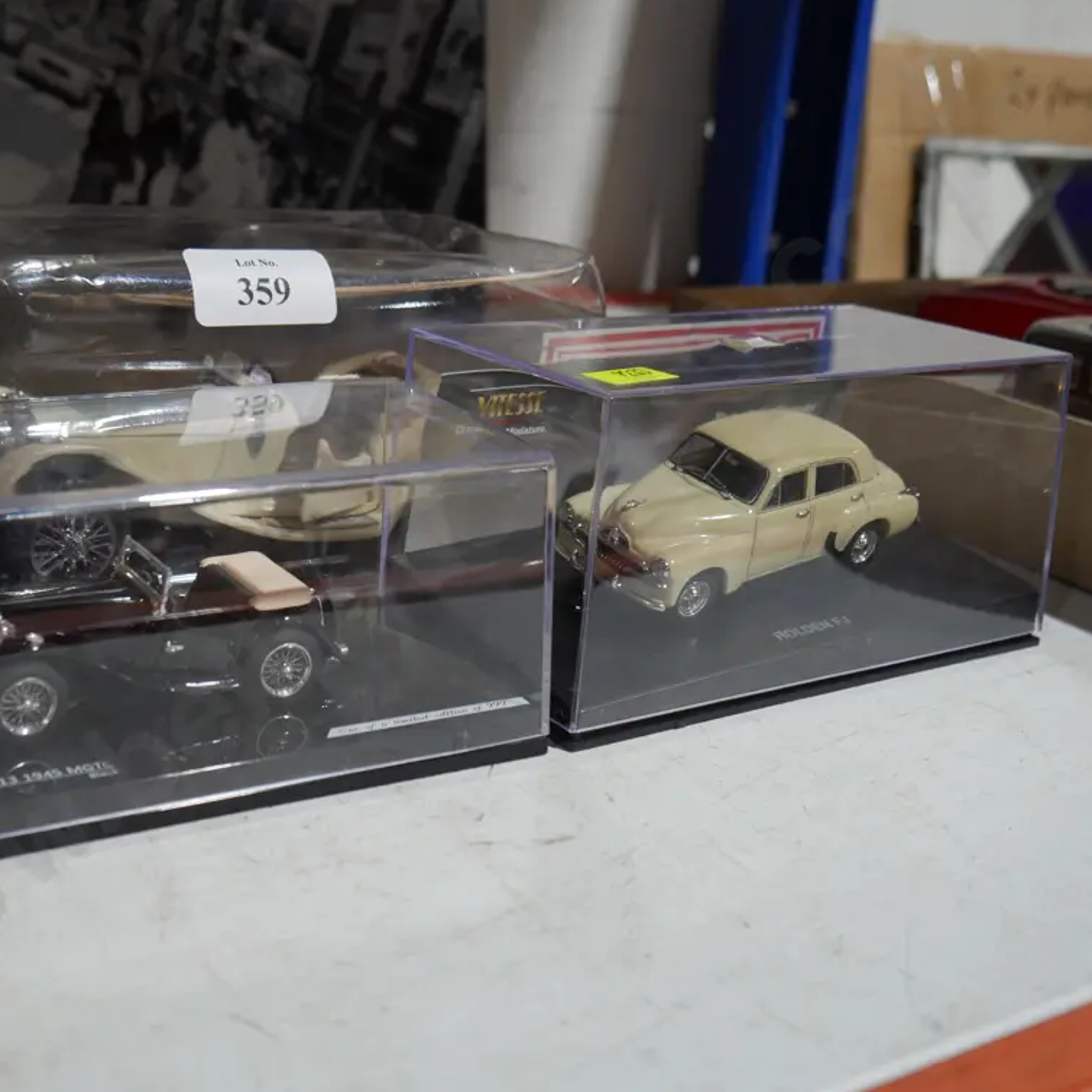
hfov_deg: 35.2
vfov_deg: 35.4
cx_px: 434
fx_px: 1713
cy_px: 549
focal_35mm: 48
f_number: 4.4
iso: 400
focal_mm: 20
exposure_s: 1/60
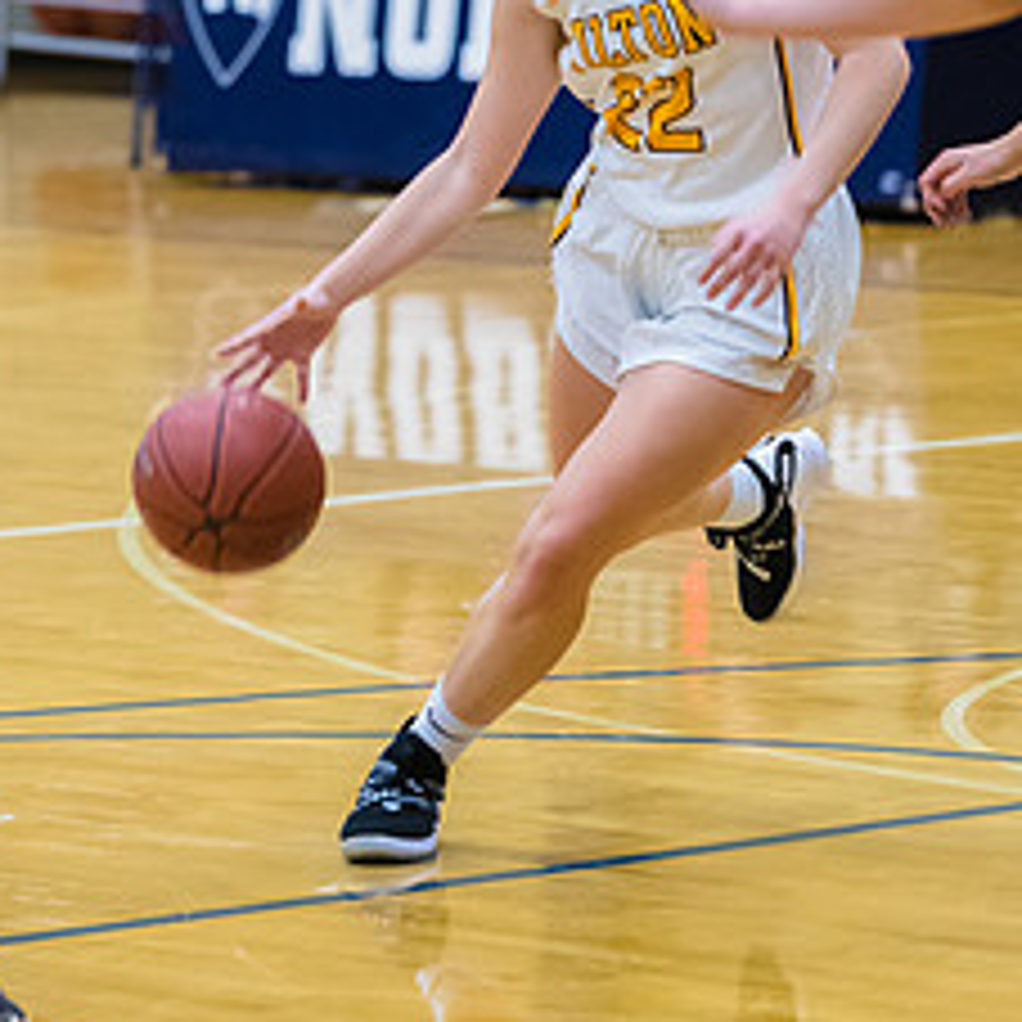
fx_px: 10956
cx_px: 437
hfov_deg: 5.3
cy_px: 176
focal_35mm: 328
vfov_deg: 5.3
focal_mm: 130
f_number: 3.2
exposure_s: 1/400
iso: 3200
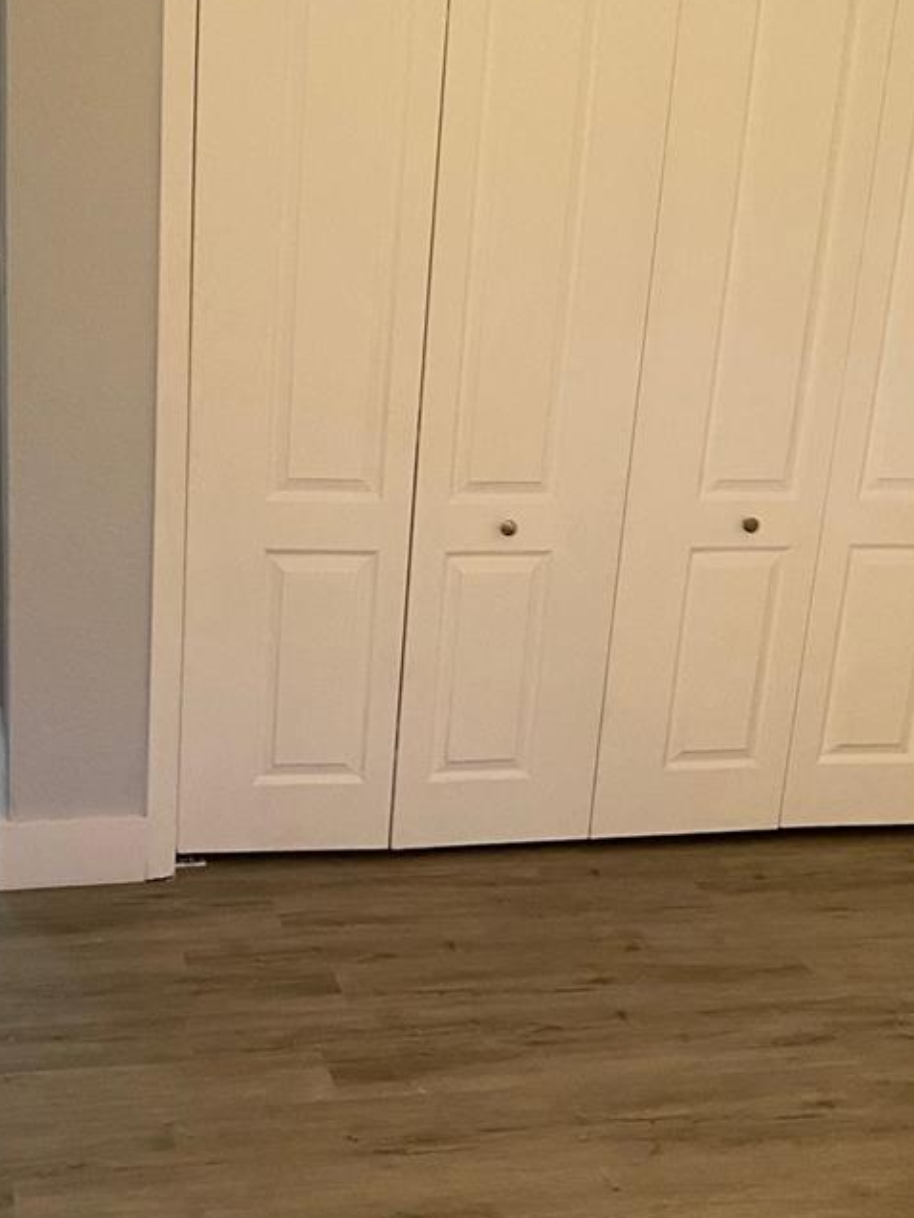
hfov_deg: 29.6
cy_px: 692
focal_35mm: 49
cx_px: 361
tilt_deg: -16.2
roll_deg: -2.9
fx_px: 1724
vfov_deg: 38.8
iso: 500
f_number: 1.8
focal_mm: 4.25
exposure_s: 1/60
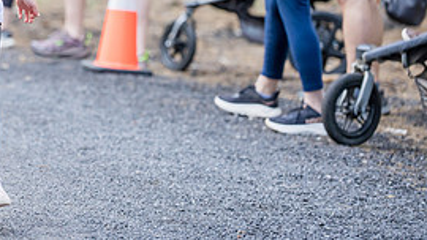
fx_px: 3001
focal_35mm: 265
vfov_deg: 4.6
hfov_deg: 8.1
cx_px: -13
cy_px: -64
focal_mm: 117.7
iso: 1250
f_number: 2.8
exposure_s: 1/500
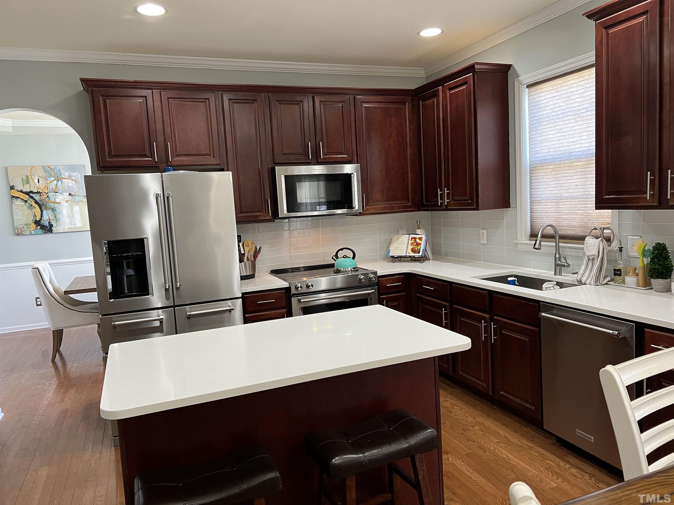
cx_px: 337
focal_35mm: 26
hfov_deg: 67.3
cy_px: 252
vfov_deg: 53.1
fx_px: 506
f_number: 1.5
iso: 125
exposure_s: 1/60
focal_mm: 5.7
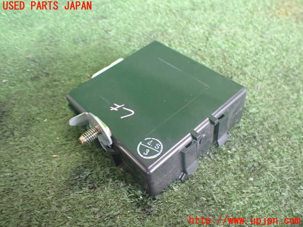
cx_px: 152
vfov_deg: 46.8
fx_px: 263
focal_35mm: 30
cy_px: 114
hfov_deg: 60.0
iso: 800
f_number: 2.3
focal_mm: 5.4
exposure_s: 1/50
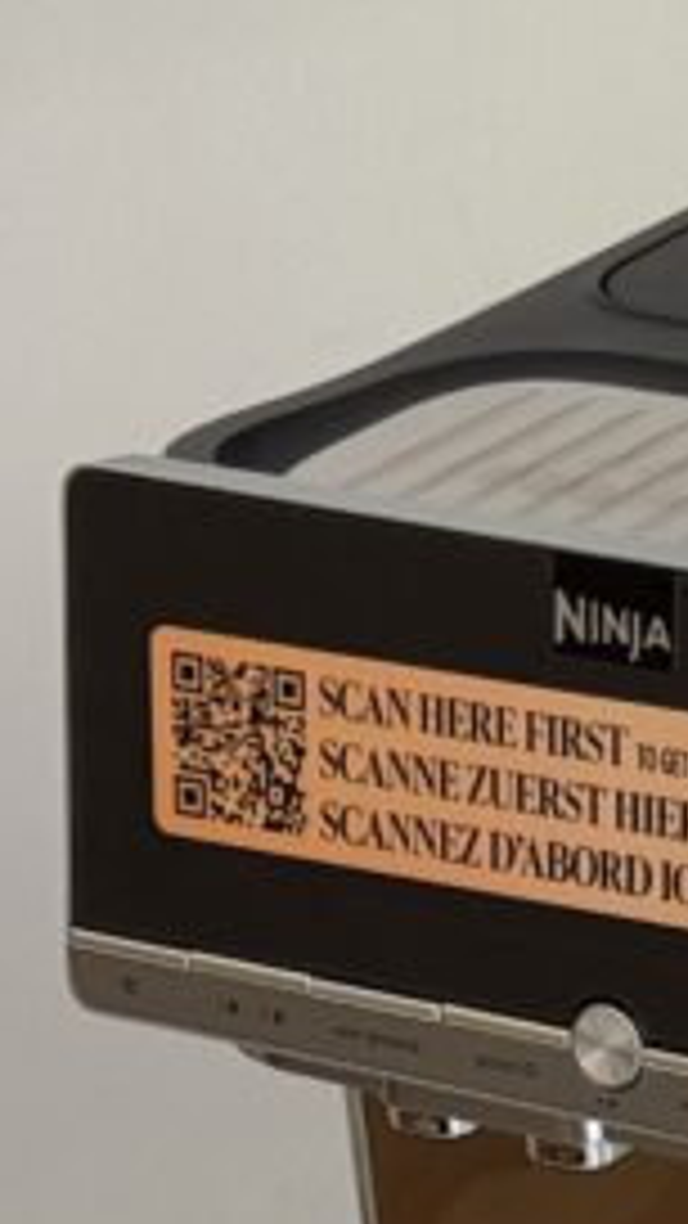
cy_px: 1210
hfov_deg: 6.0
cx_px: 1282
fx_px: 6389
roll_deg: +3.9
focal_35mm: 197
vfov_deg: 10.8
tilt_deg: -25.2
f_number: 1.78
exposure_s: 1/99
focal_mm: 6.76
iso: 100
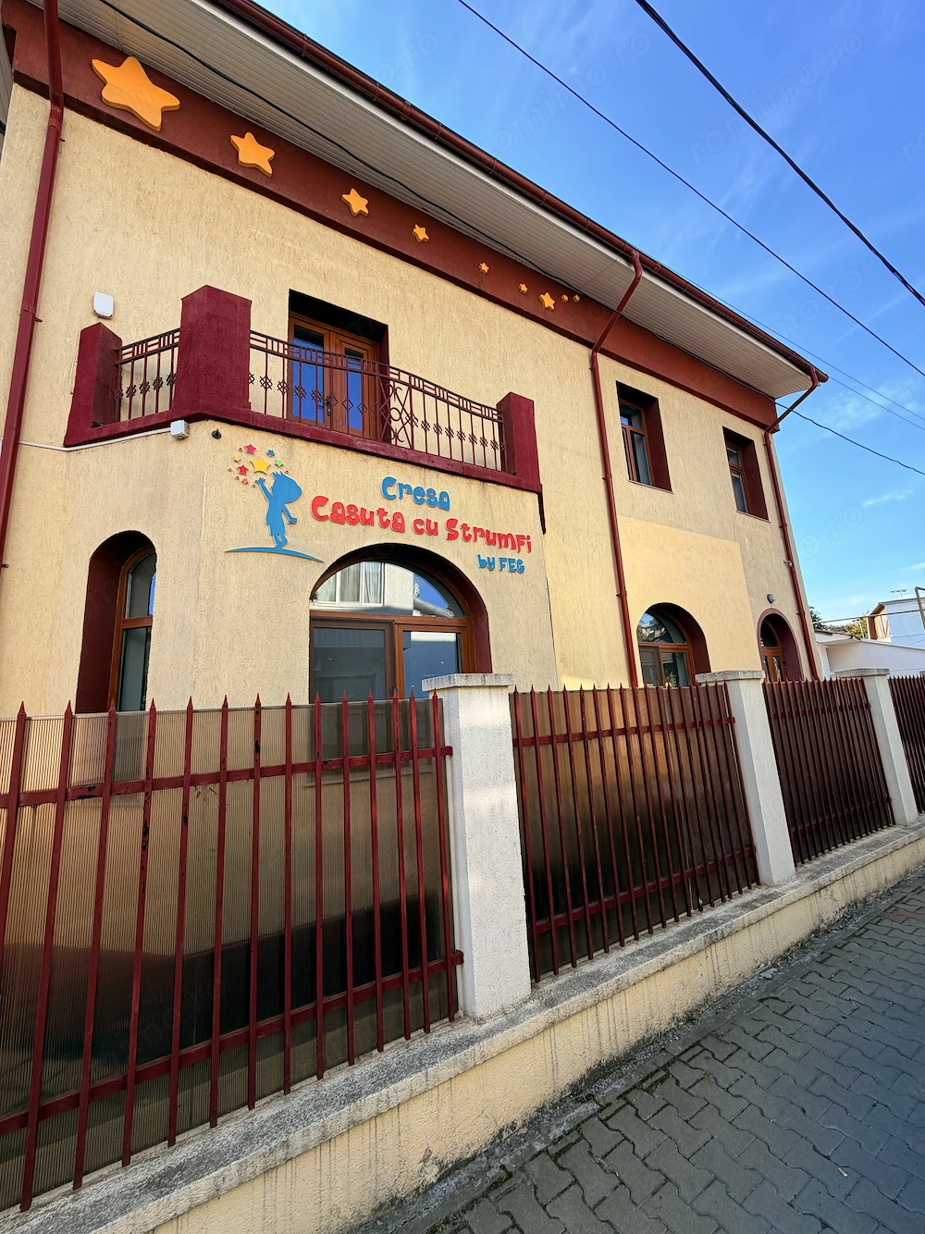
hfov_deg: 85.7
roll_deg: +3.3
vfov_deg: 102.1
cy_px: 617
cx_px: 462
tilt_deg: +13.6
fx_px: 499
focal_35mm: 14
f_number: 2.2
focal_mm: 2.22
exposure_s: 1/502
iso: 50
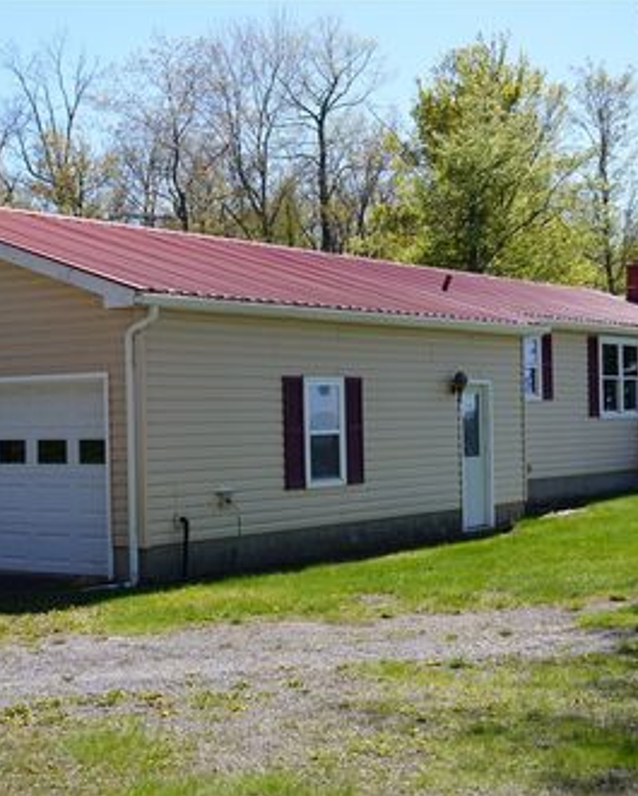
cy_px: 398
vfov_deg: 30.6
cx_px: 248
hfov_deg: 24.7
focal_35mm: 62
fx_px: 1456
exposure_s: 1/400
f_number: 5.6
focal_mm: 29
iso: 100
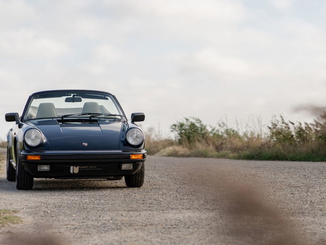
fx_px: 1254
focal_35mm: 133
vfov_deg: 11.2
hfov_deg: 14.8
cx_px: 231
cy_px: 84
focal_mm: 85
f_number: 2.2
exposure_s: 1/5000
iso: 100
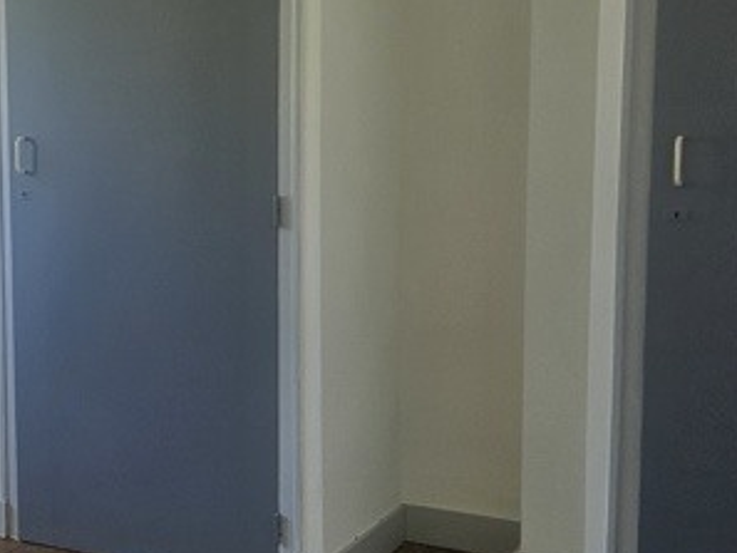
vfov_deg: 23.7
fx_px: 1321
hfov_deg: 29.7
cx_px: 52
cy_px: 241
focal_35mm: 62
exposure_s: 1/190
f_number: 1.8
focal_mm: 5.4
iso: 125
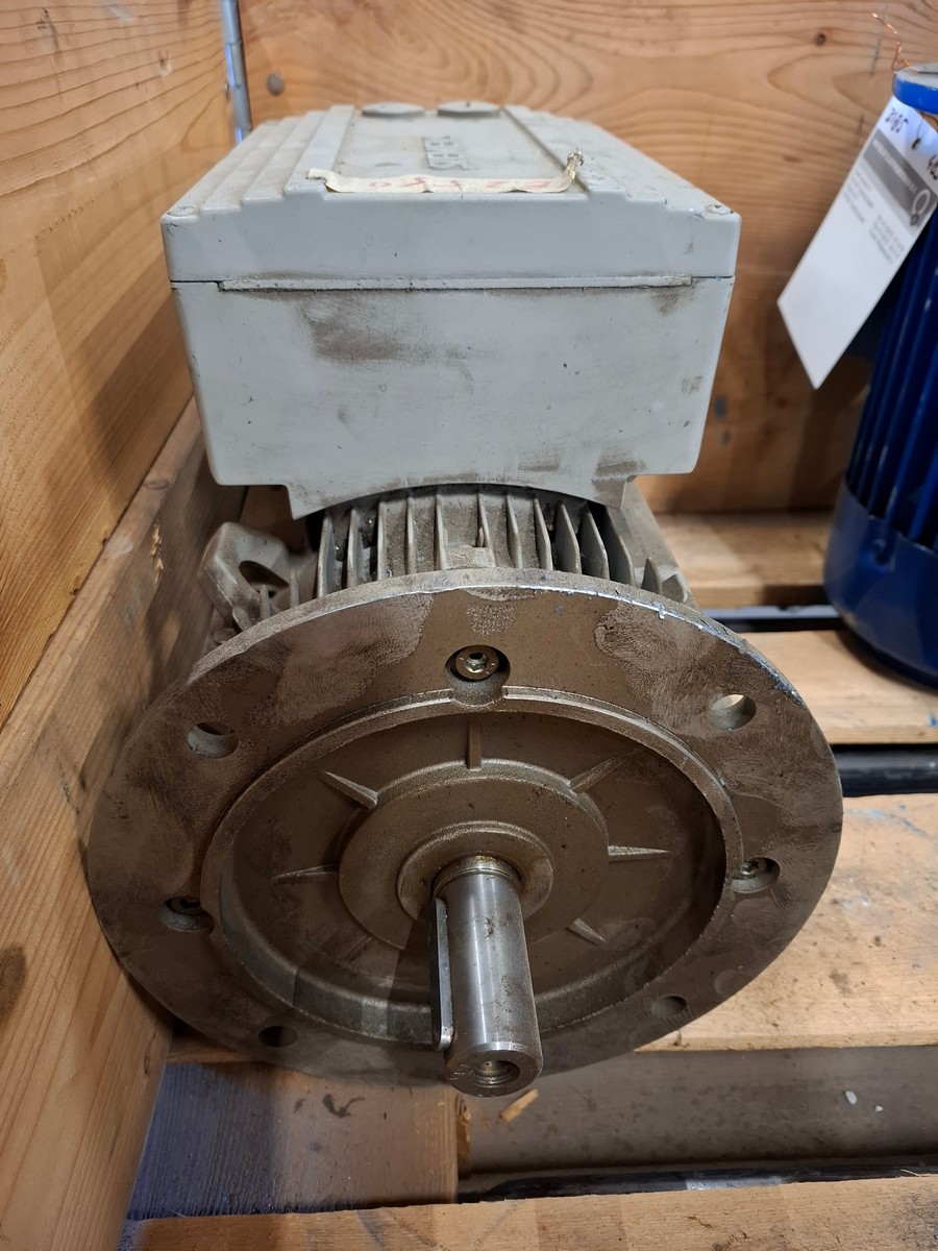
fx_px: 831
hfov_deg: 58.9
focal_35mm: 23
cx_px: 469
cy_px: 626
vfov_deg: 73.9
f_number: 1.8
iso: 400
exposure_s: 1/25
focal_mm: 5.54
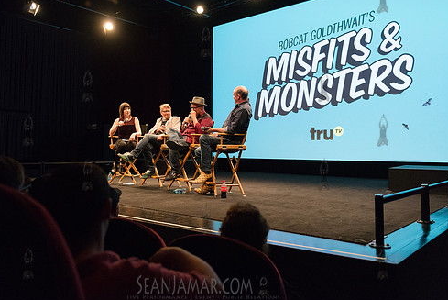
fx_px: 399
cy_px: 130
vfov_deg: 41.1
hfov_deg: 58.6
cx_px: 205
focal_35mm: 32
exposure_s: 1/200
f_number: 3.2
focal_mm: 27
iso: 4000
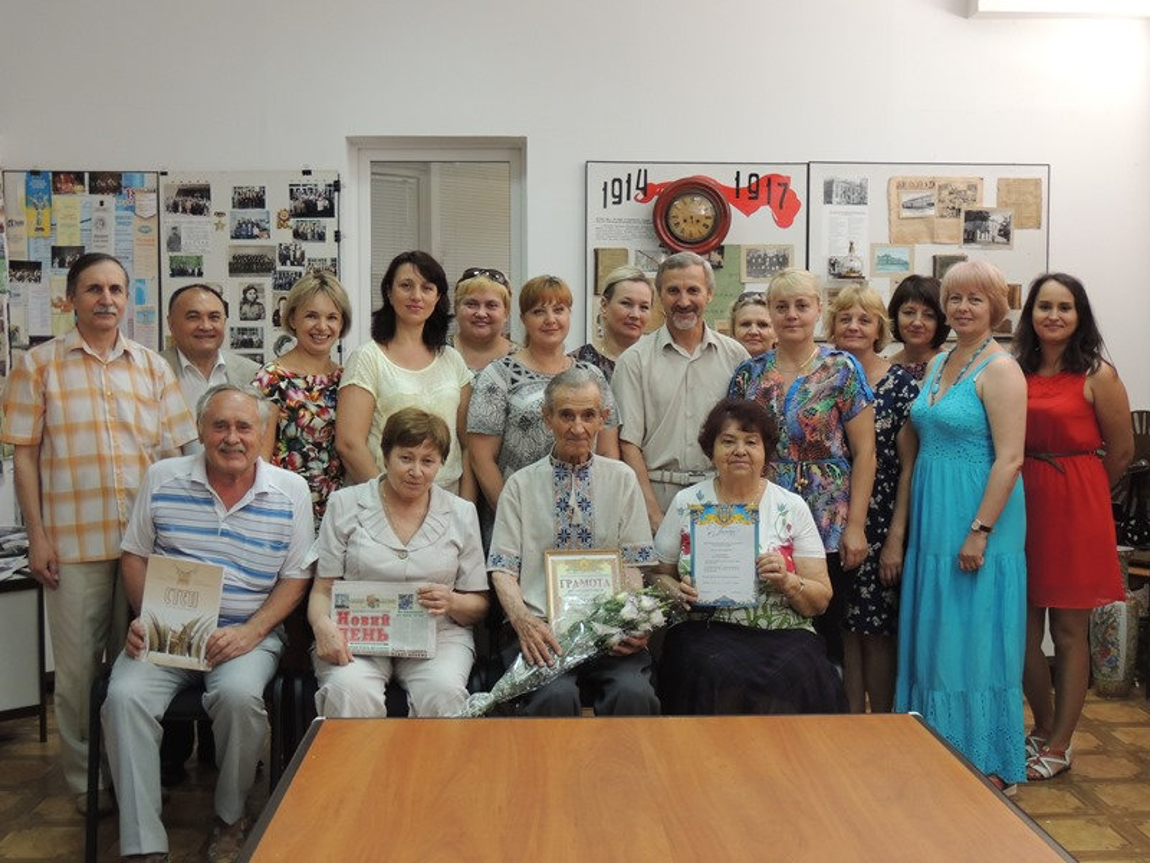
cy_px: 432
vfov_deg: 33.6
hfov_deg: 43.9
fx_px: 1429
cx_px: 575
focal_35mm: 43
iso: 320
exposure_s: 1/50
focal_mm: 7.6
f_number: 3.4
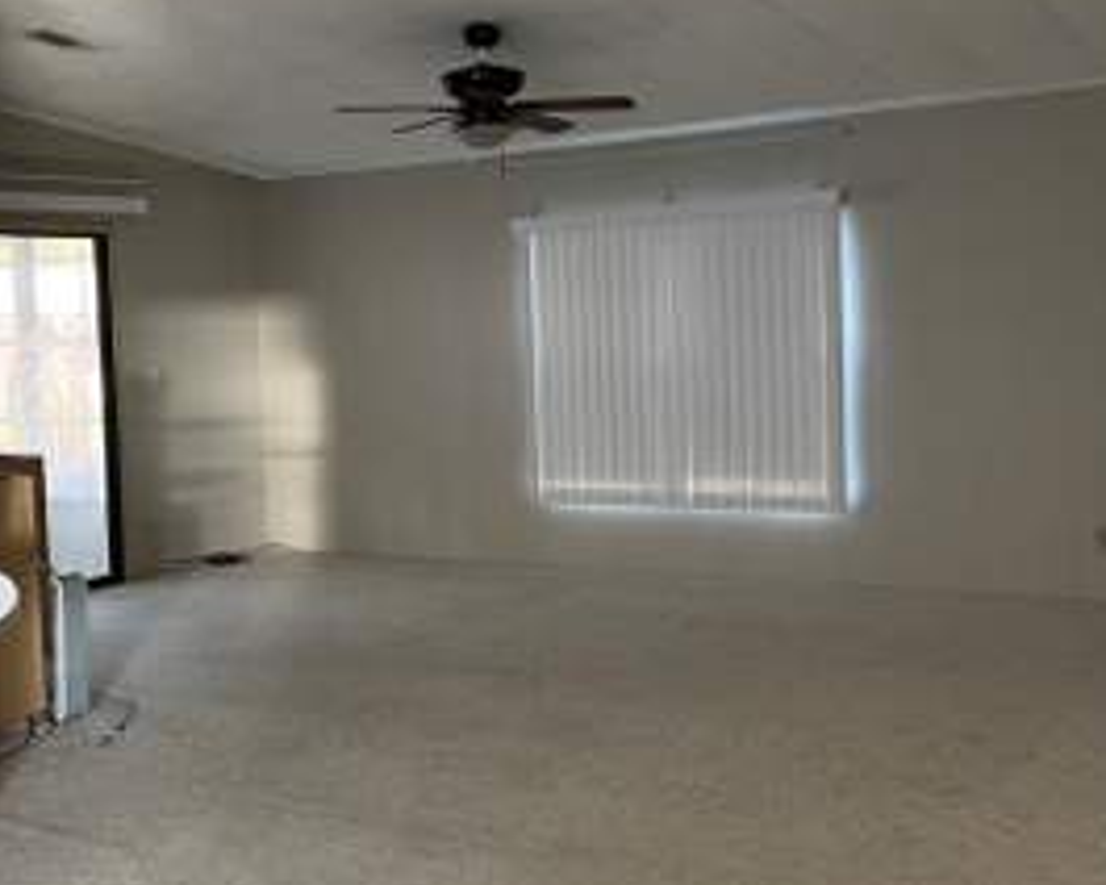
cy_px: 430
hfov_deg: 40.1
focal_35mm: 46
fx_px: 1506
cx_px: 426
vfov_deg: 32.7
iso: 250
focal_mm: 5.1
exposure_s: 1/60
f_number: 1.6
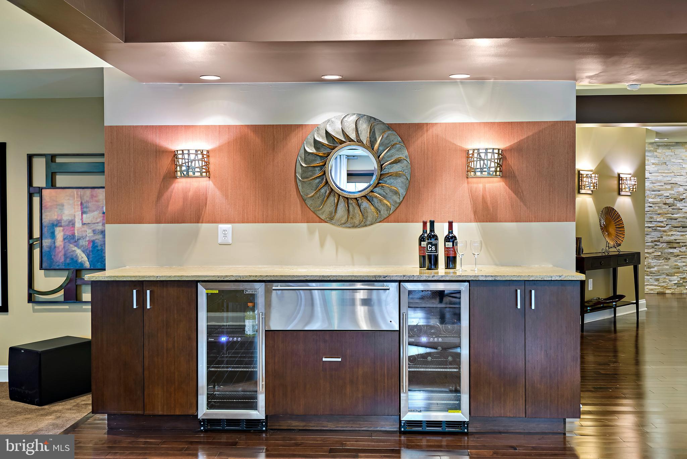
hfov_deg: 54.4
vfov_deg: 37.9
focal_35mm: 35
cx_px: 344
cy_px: 230
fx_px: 668
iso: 250
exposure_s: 1
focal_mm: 35
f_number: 9
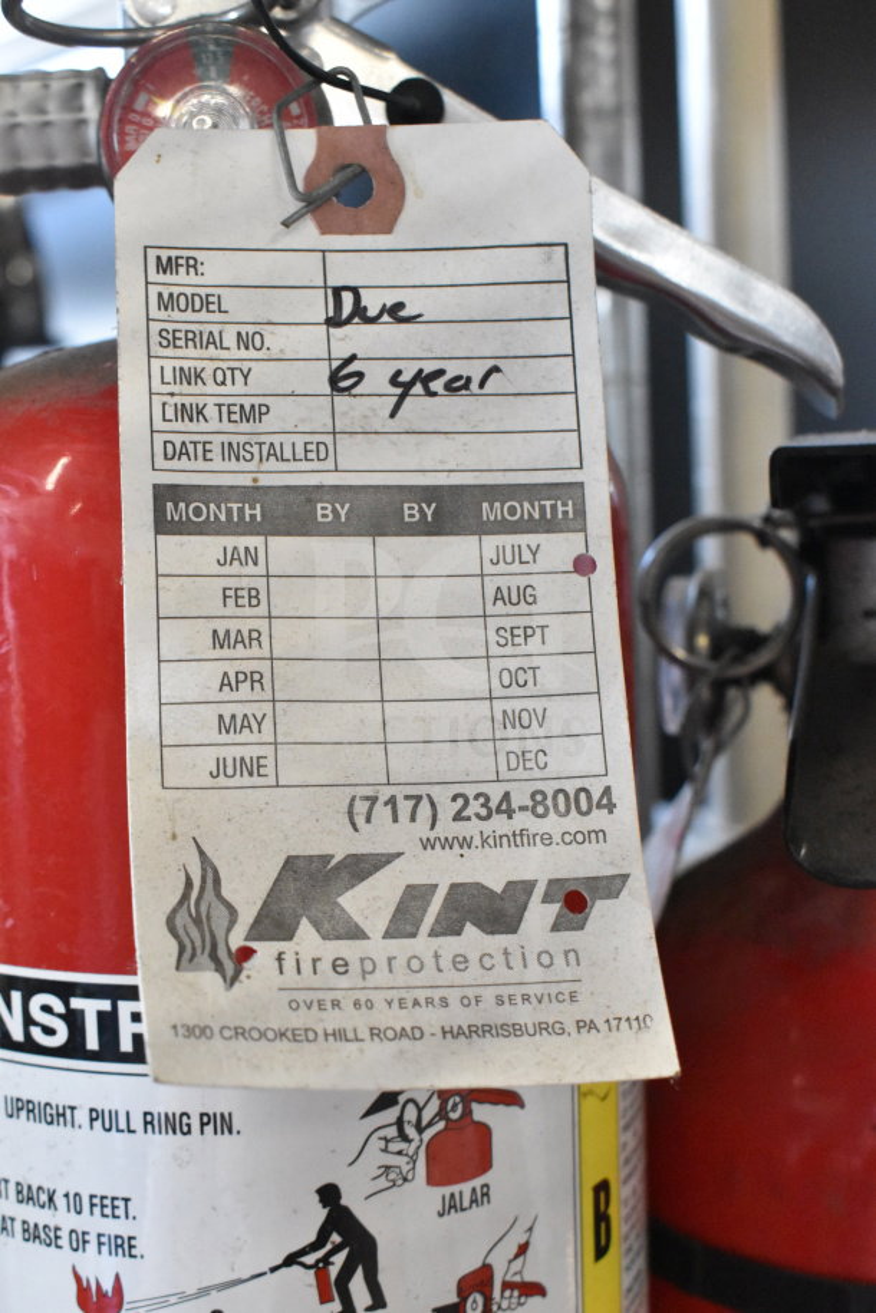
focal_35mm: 48
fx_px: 1752
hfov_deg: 28.1
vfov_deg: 41.1
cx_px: 438
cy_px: 656
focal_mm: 32
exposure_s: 1/250
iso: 6400
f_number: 8
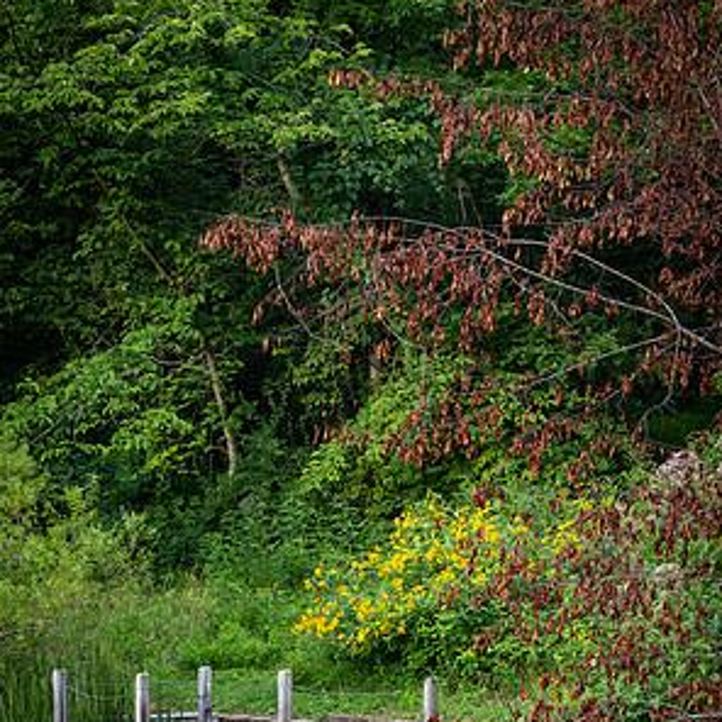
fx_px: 2926
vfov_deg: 14.0
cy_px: 522
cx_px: 363
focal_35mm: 124
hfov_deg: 14.1
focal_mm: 64
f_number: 13
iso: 200
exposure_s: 1/25
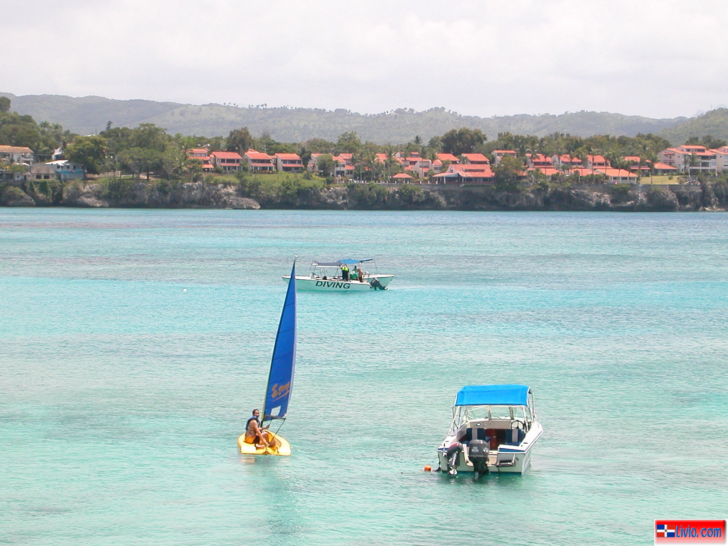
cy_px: 273
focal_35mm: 111
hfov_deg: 17.7
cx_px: 364
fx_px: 2334
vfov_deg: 13.3
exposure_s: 1/465
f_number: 4.8
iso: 100
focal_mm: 16.8
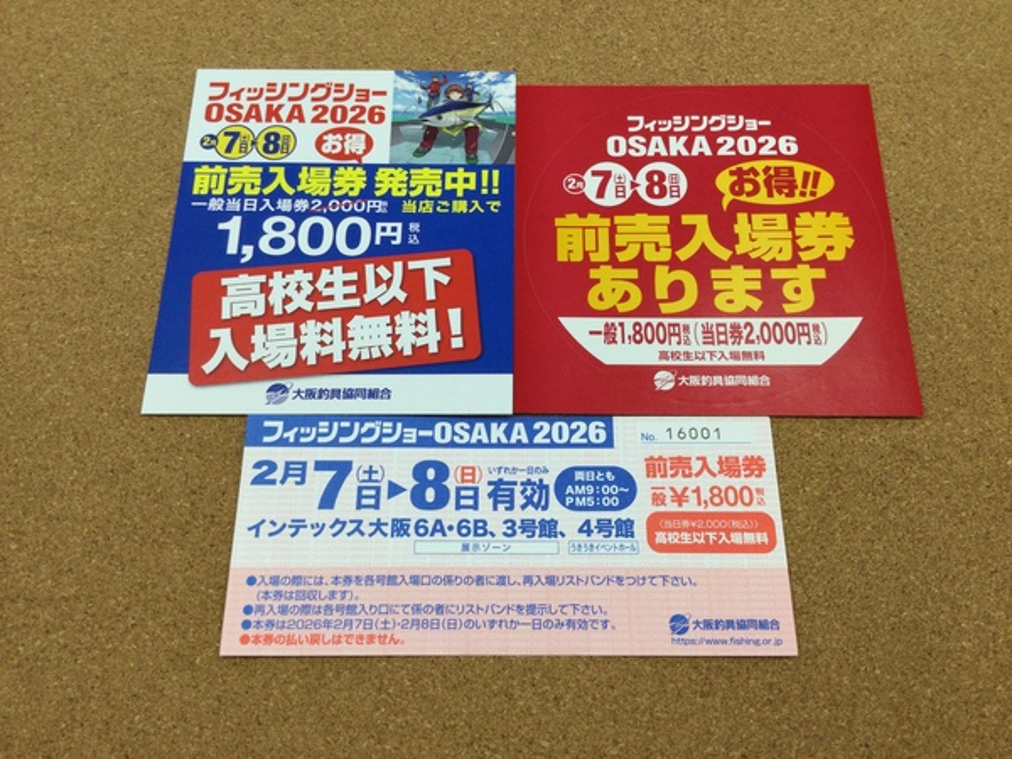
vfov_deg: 45.4
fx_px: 906
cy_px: 380
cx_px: 506
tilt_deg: -68.2
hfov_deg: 58.4
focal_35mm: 31
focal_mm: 3.3
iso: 32
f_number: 2.4
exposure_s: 1/60
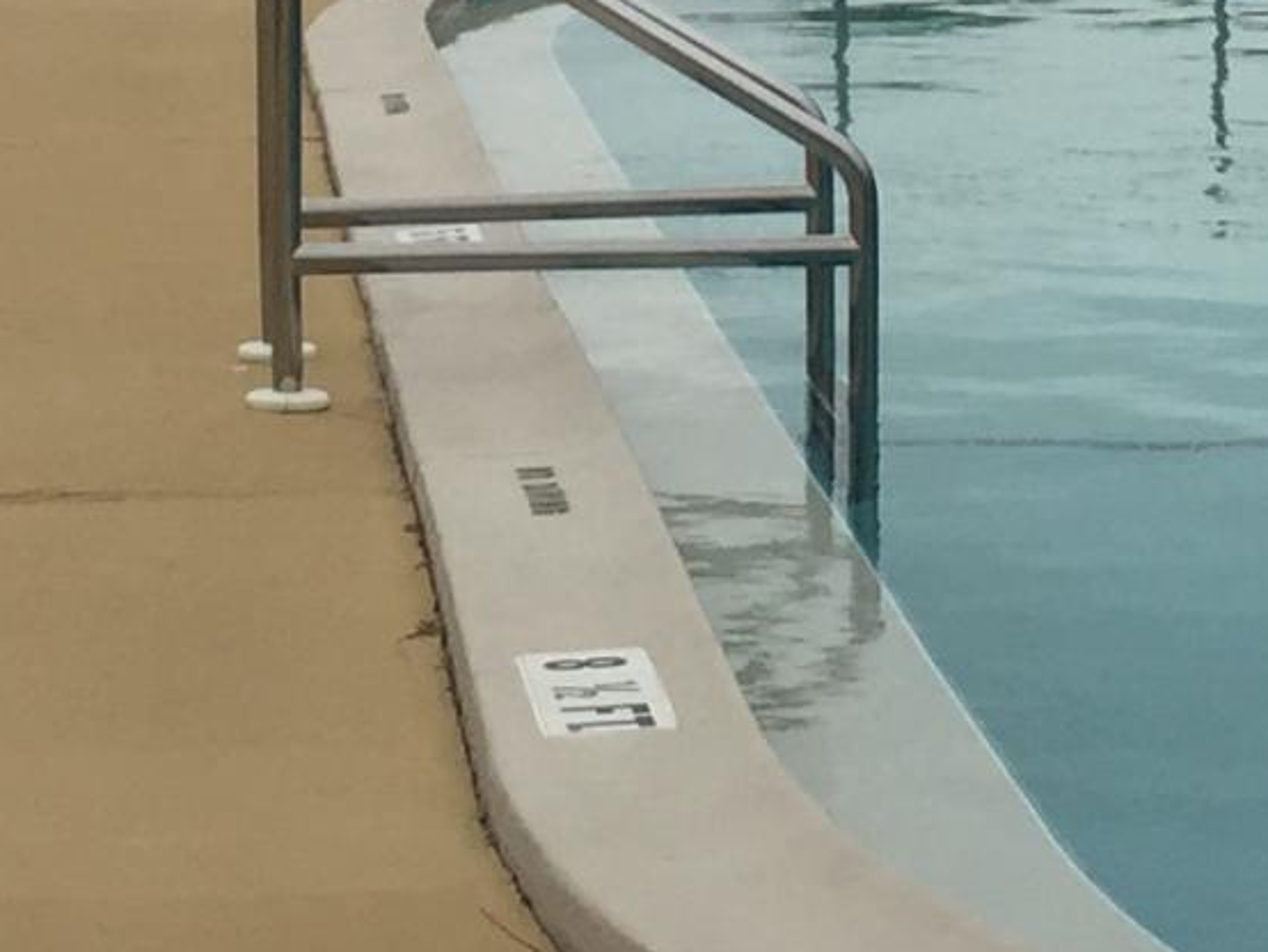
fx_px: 5753
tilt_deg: +3.4
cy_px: -897
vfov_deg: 9.0
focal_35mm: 157
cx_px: 776
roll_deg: -0.3
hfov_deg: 12.6
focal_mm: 4.15
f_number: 2.2
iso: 32
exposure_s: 1/2639
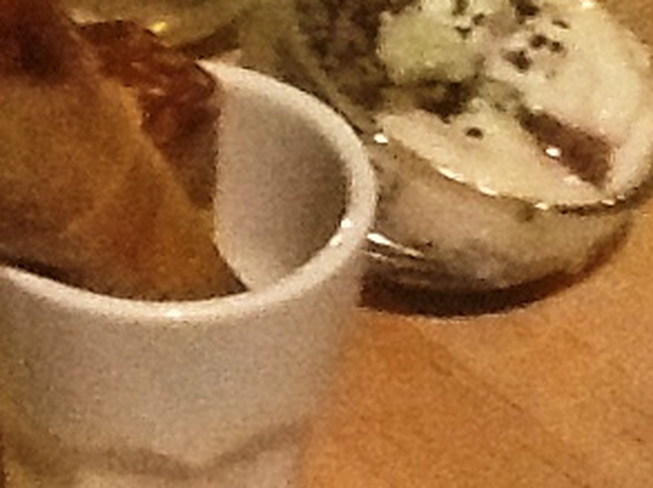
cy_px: 417
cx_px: -183
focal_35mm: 105
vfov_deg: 14.0
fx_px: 1978
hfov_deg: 17.6
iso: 500
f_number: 2.4
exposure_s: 1/15
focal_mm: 2.03
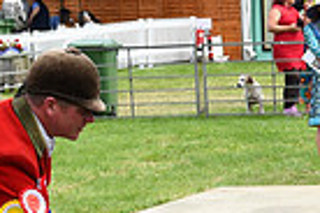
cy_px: 188
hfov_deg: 9.4
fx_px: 1867
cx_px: 566
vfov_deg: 6.5
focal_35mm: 210
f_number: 10
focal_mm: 50
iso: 1100
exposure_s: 1/1250
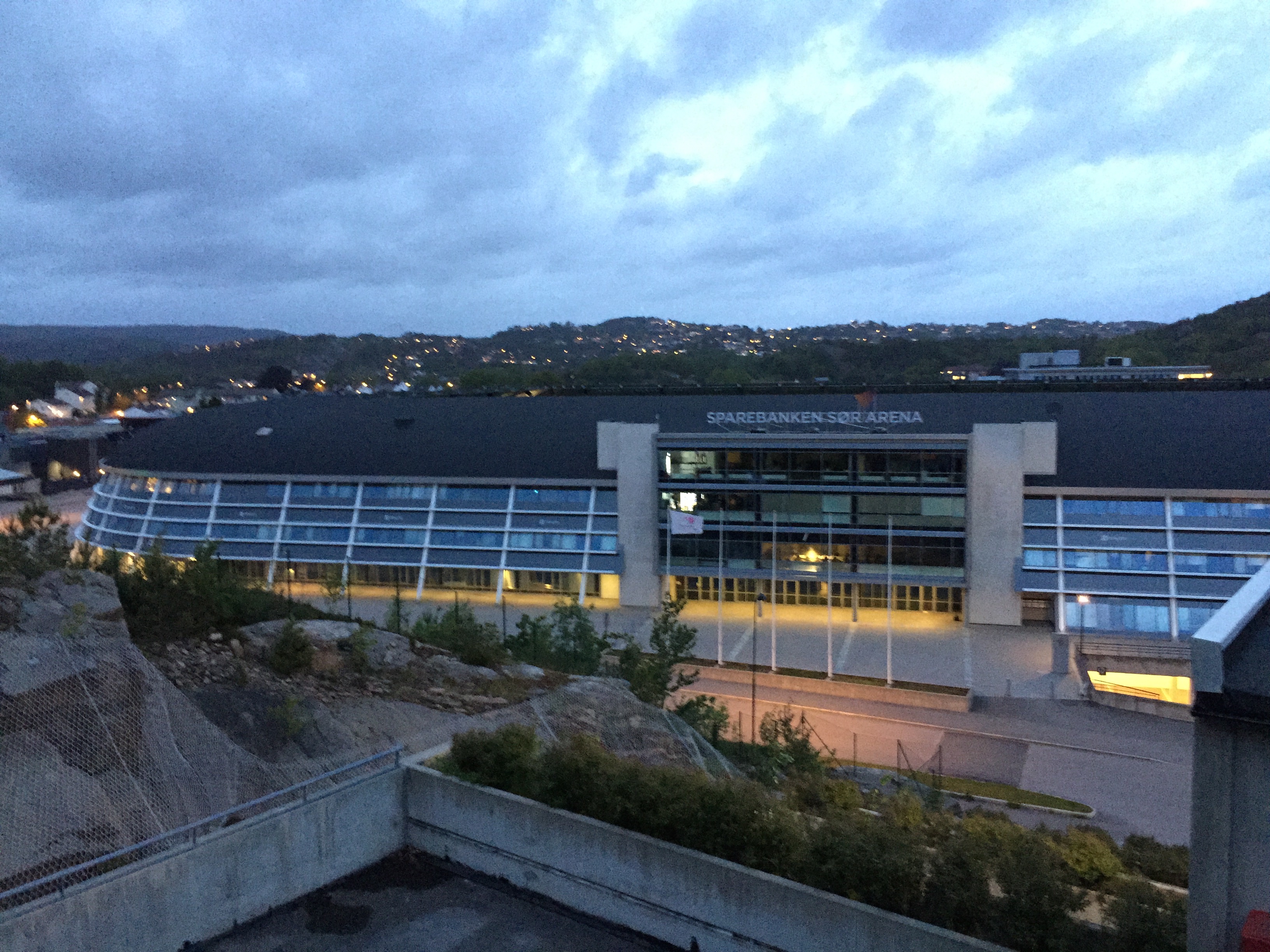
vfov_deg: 48.2
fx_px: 1064
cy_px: 476
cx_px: 635
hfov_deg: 61.7
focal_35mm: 29
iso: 500
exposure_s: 1/15
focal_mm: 4.15
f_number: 2.2
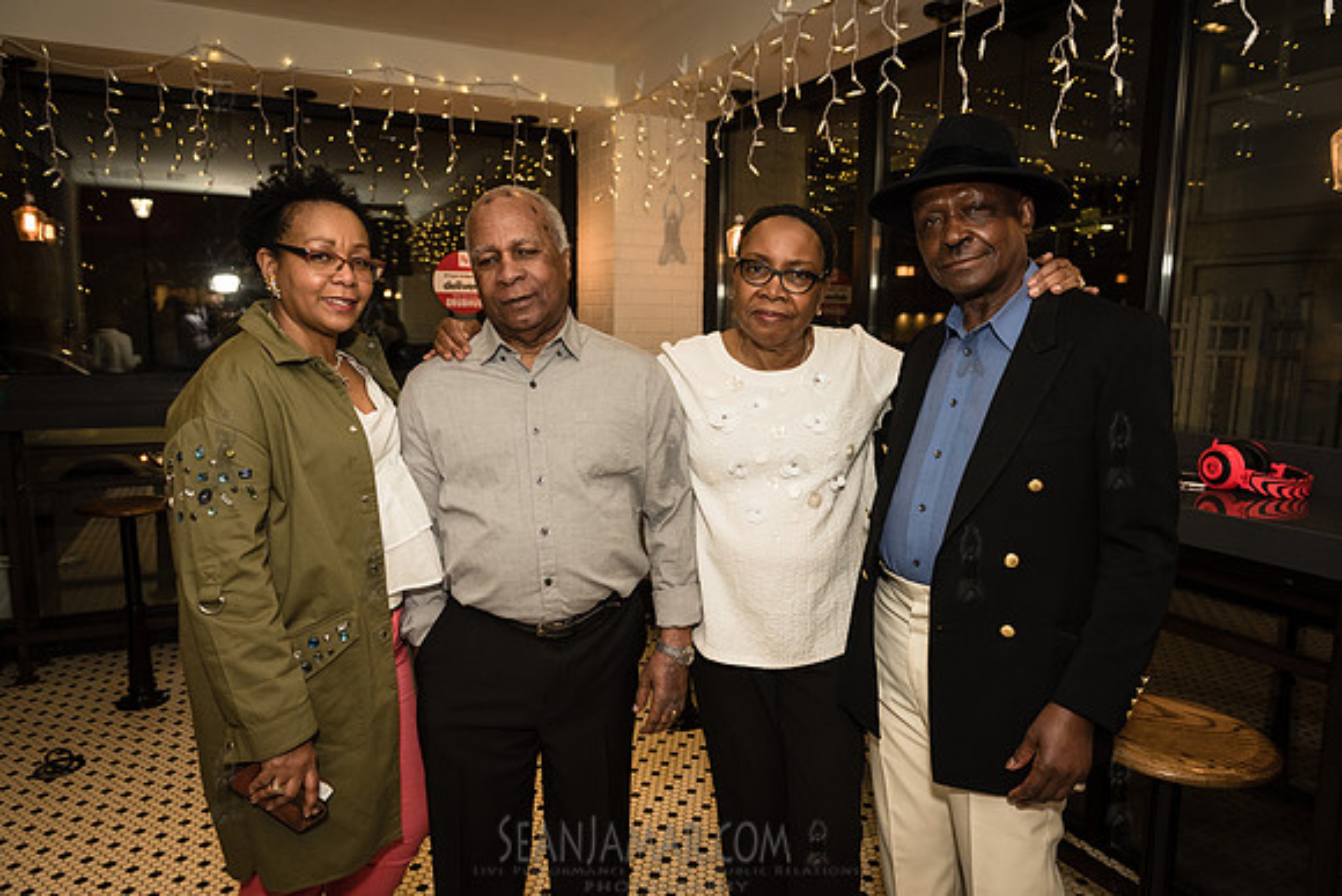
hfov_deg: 73.7
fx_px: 895
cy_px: 448
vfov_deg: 53.2
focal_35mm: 24
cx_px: 671
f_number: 5
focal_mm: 24
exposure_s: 1/320
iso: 1250
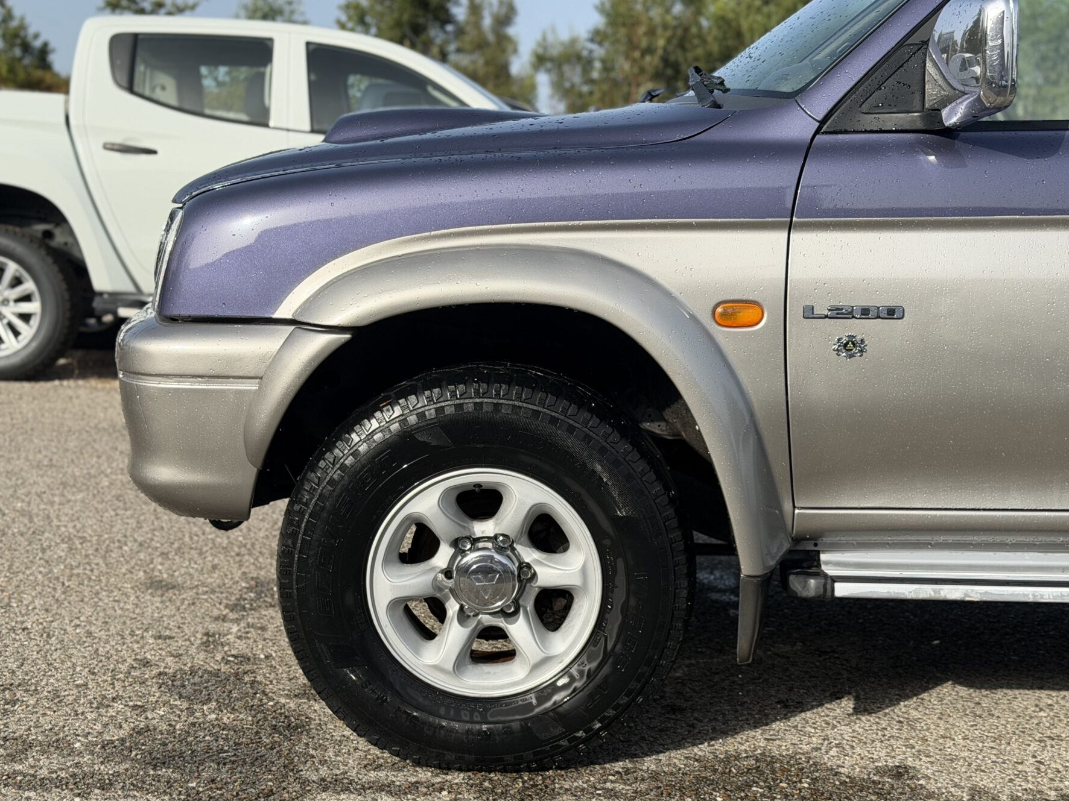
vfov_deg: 28.0
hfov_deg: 36.8
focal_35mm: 52
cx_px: 574
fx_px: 1606
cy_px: 431
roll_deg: -0.9
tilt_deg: -5.4
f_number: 1.78
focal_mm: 6.76
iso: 64
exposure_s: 1/3096
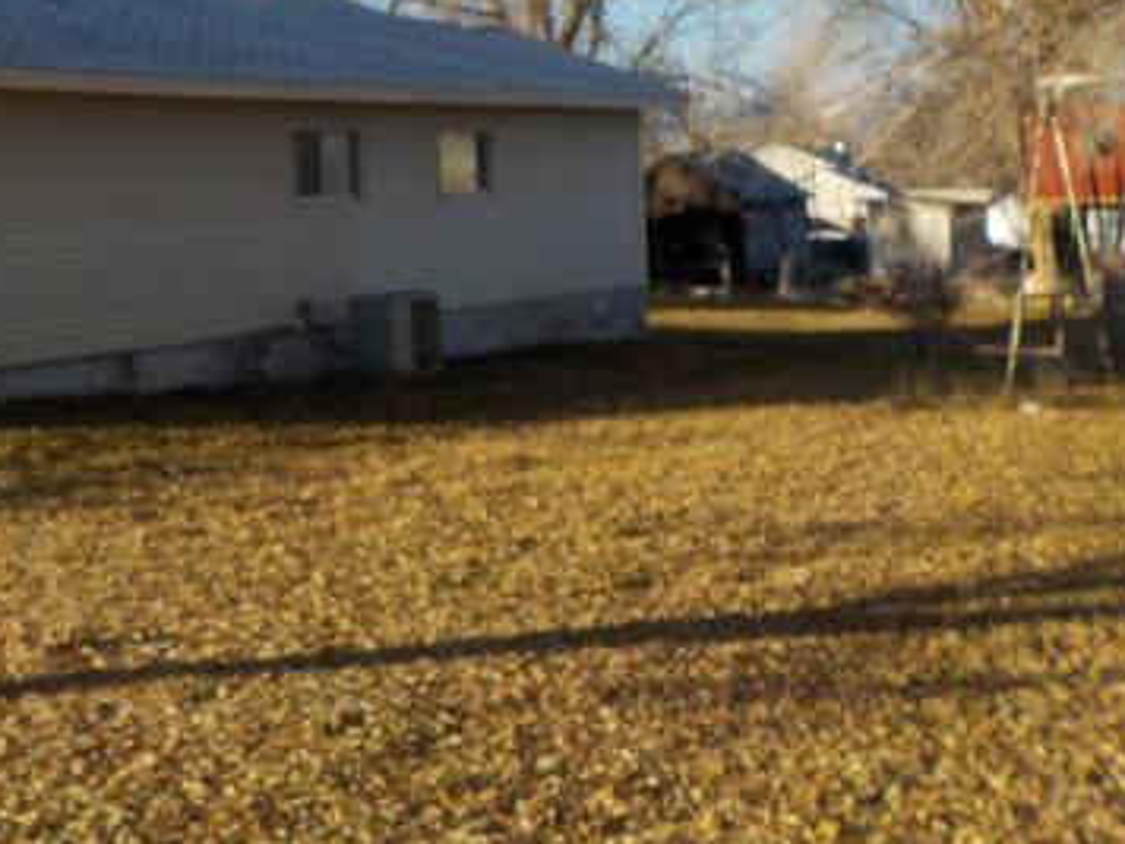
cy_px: 117
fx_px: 1755
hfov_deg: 34.5
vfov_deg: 26.3
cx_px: 234
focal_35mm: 54
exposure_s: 1/800
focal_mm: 4.1
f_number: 3.3
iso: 125
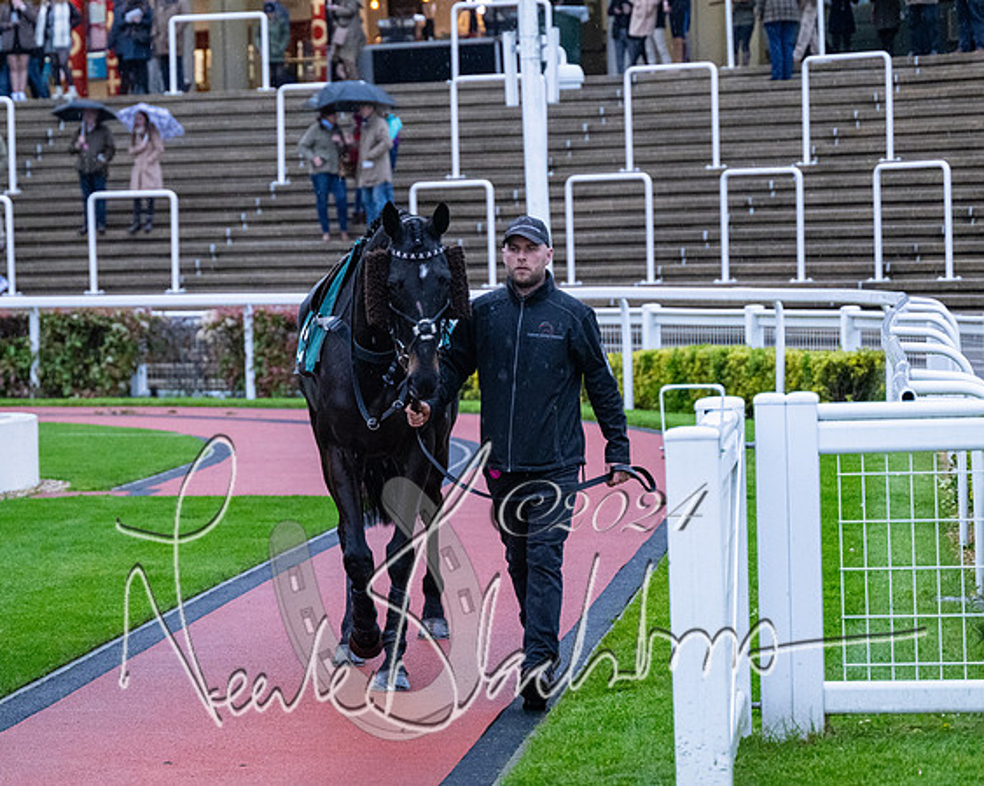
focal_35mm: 134
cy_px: 322
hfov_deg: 14.3
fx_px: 3914
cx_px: 411
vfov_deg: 11.5
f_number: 4
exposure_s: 1/500
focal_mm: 101
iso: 3200
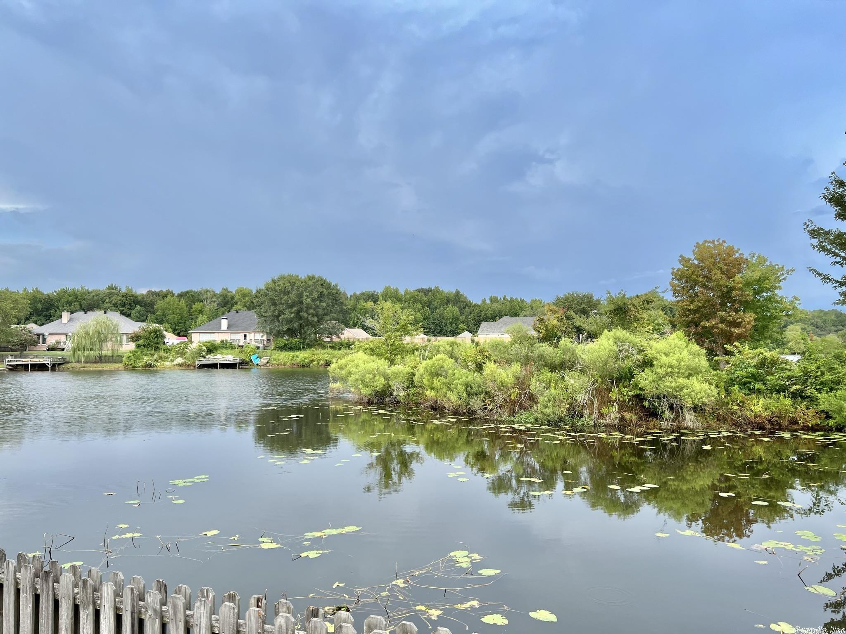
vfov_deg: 53.1
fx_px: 635
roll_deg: -0.8
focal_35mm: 26
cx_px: 423
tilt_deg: +2.0
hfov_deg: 67.3
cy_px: 317
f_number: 1.5
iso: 50
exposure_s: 1/991
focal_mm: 5.7
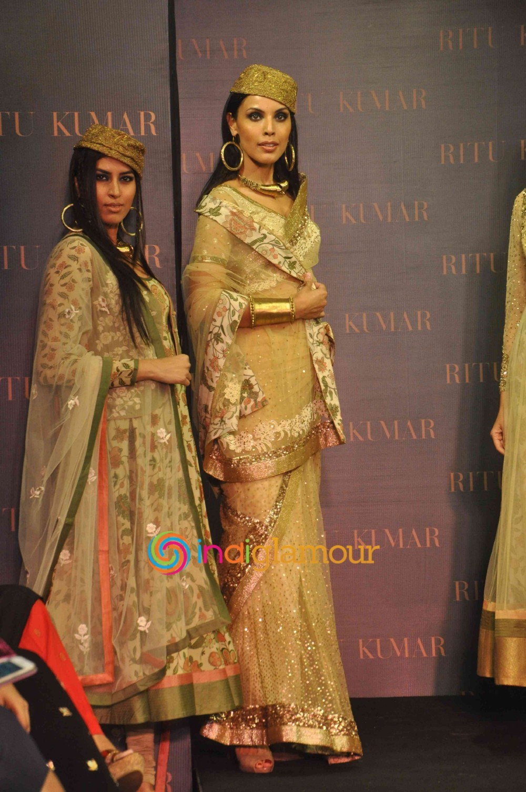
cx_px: 263
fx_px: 3033
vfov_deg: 14.9
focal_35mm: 138
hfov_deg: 9.9
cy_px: 396
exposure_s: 1/100
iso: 1250
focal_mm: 92
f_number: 10
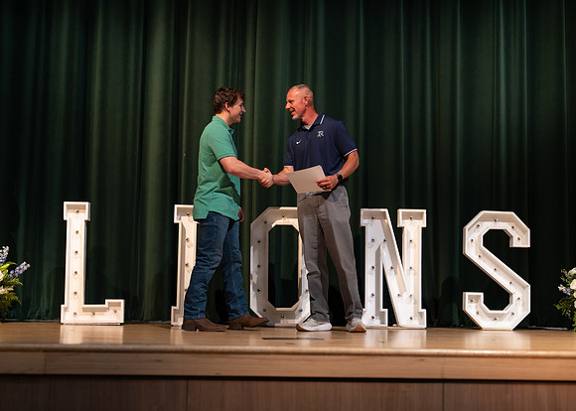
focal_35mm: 55
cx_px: 288
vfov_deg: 25.7
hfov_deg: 35.5
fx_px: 900
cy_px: 206
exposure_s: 1/320
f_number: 1.2
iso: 500
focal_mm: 50
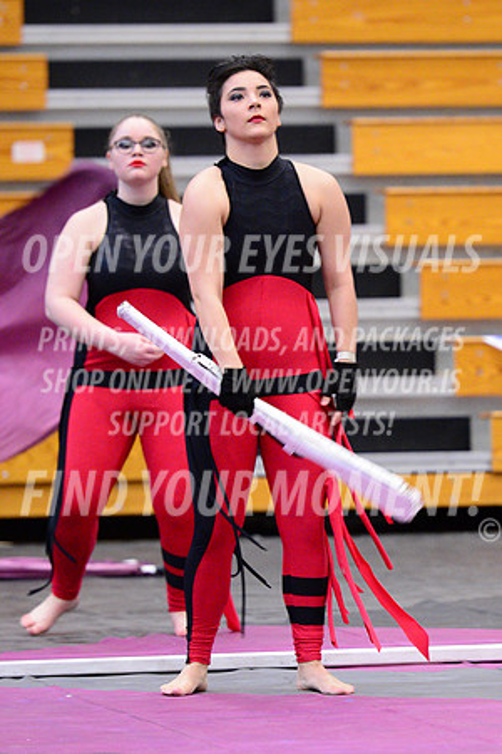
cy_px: 377
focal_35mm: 180
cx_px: 251
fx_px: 3765
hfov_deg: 7.6
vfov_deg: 11.4
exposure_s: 1/250
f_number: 3.2
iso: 6400
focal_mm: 180
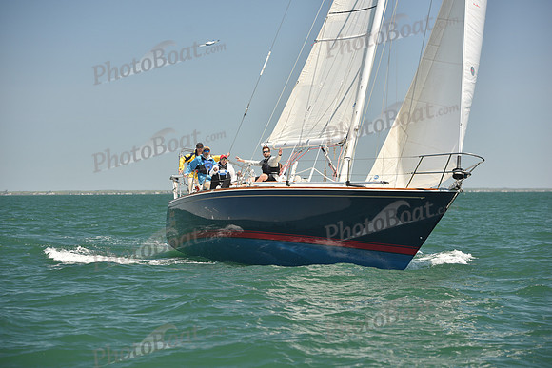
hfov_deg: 17.6
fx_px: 1779
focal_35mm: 116
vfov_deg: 11.8
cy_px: 184
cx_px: 276
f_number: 4.5
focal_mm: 116
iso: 250
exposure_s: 1/800
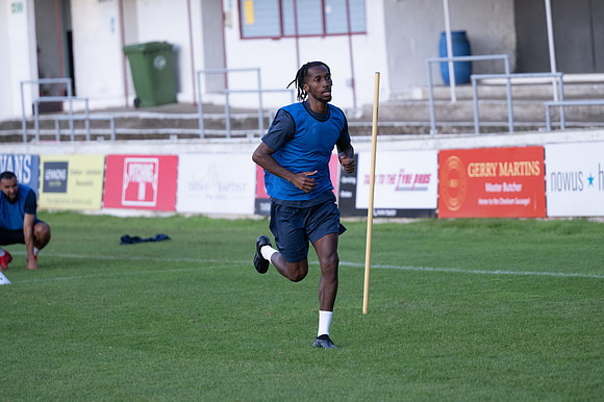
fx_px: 3639
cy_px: 201
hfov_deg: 9.5
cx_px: 302
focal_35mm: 217
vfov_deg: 6.3
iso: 1000
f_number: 2.8
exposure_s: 1/1250
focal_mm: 145
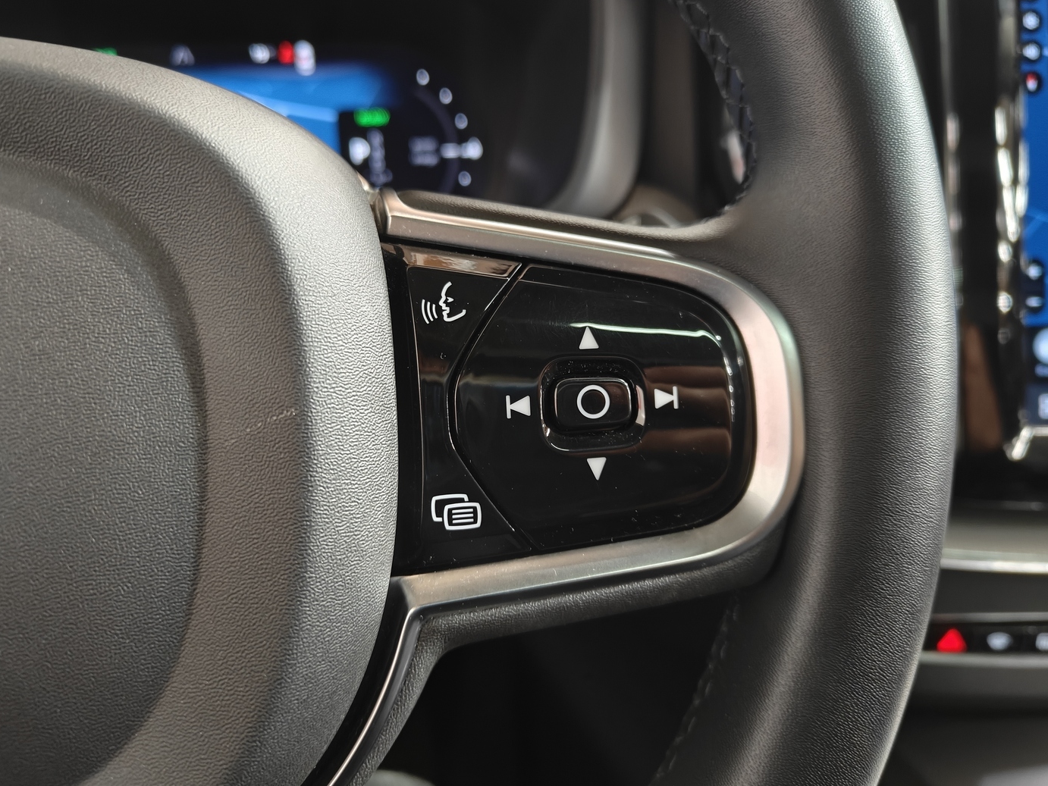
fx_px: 757
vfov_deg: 54.9
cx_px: 515
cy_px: 391
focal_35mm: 25
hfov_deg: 69.4
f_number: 1.8
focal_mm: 5.59
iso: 1250
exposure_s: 1/21
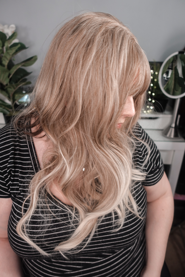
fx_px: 185
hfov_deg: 53.2
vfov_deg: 73.7
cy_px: 138
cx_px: 92
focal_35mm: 24
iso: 125
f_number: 1.8
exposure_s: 1/30
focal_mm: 9.4
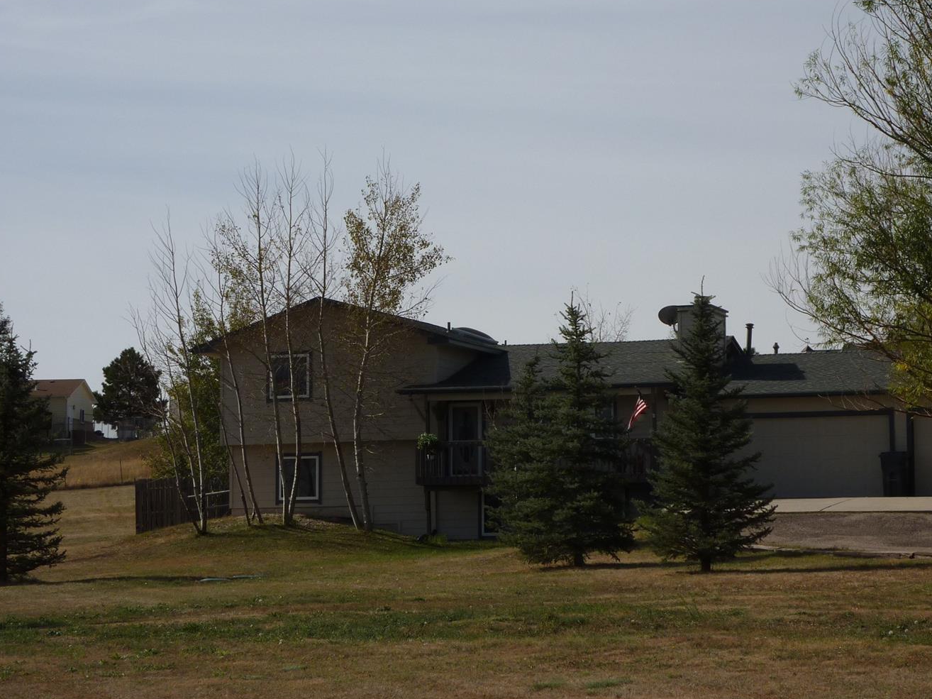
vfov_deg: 15.6
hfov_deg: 20.6
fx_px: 2557
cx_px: 550
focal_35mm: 95
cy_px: 325
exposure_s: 1/640
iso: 80
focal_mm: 12.8
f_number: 5.6
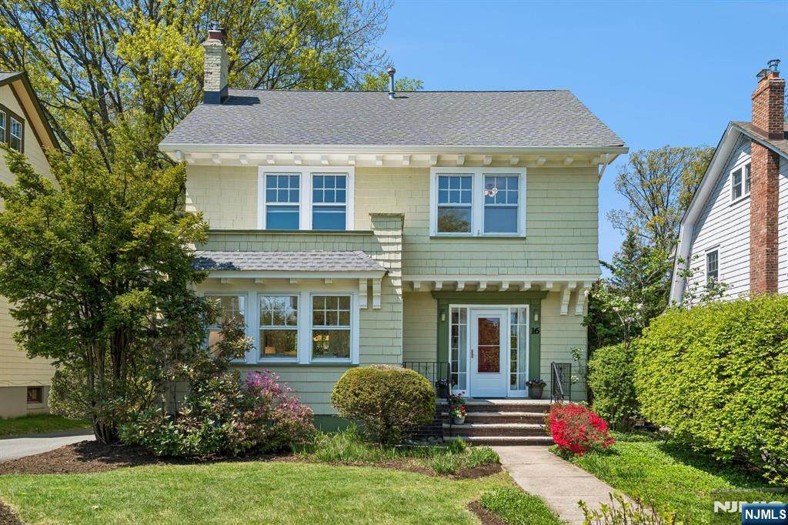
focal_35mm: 29
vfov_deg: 44.9
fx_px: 635
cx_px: 394
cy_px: 262
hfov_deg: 63.7
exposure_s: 1/800
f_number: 8
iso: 400
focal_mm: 29
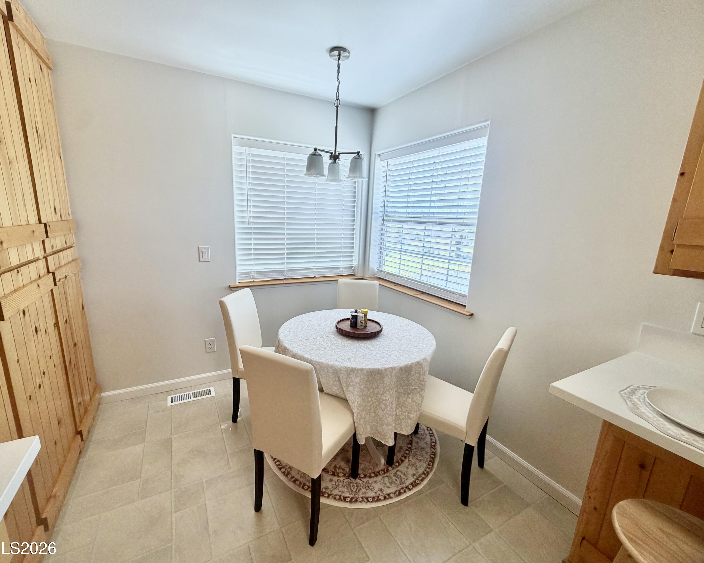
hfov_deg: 96.7
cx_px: 337
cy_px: 285
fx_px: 313
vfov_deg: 84.0
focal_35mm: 15
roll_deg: -1.6
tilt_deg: -12.7
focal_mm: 2.22
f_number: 2.2
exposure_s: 1/120
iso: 64
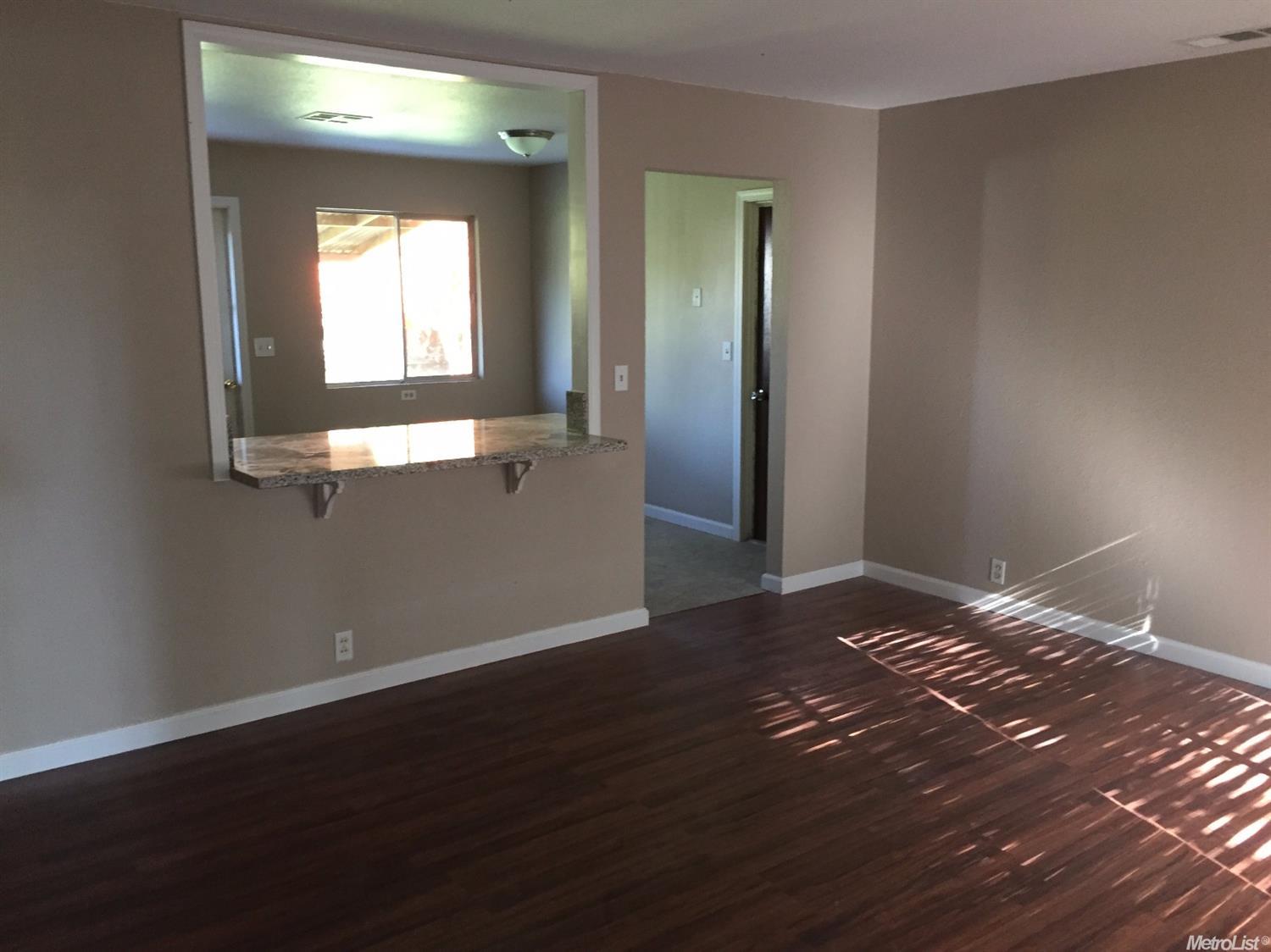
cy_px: 476
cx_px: 636
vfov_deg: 48.2
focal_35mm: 29
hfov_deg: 61.7
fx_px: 1064
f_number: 2.2
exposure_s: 1/30
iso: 160
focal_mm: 4.15
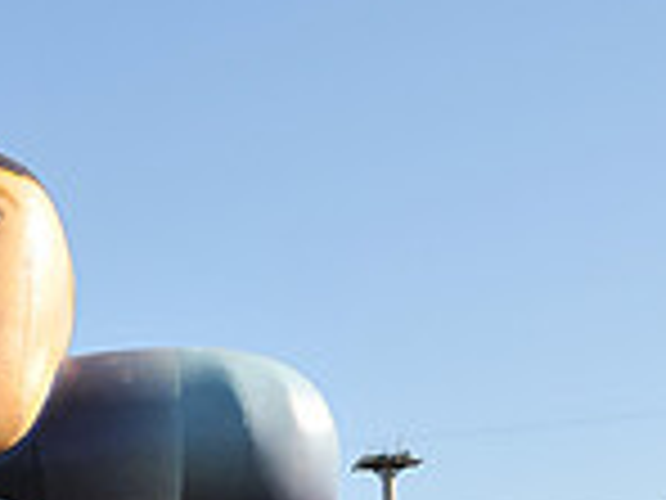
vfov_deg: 10.8
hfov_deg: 14.9
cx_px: -18
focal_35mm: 130
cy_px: 854
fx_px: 2499
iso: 200
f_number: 5.6
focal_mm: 23
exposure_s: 1/640
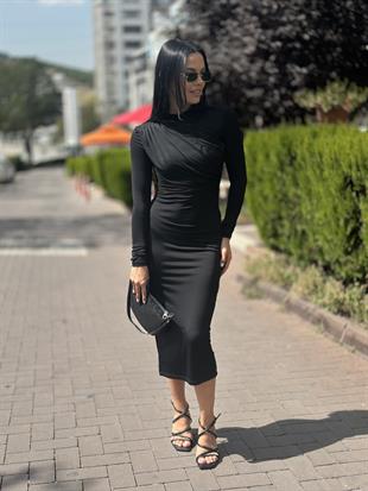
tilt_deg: -12.5
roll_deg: +0.5
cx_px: 184
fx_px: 680
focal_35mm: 48
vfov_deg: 39.6
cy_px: 246
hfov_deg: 30.3
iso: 100
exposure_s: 1/8929
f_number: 1.78
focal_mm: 6.86
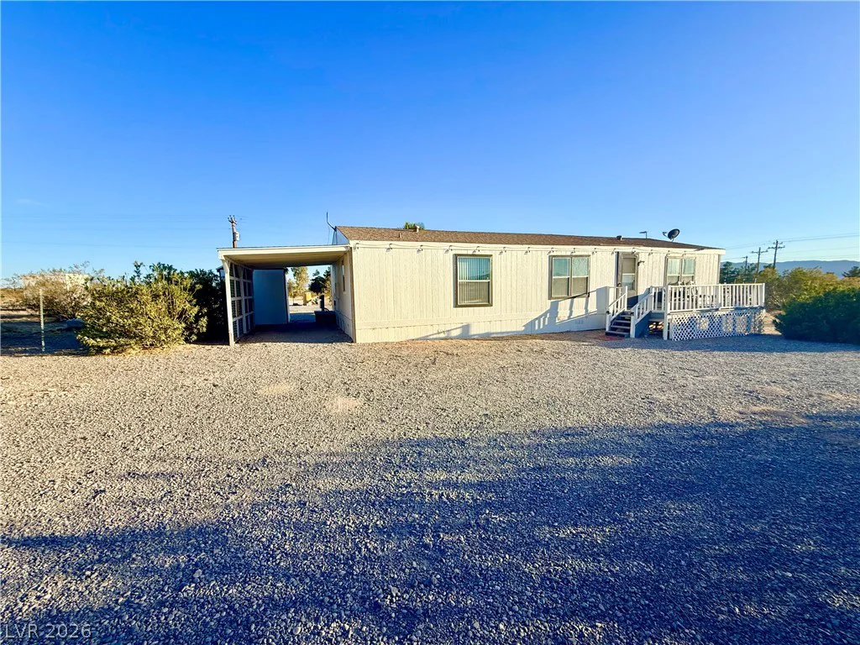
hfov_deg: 102.1
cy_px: 322
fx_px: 348
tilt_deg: -5.3
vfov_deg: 85.7
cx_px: 430
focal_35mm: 14
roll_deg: +1.1
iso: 50
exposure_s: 1/1464
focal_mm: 2.22
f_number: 2.2
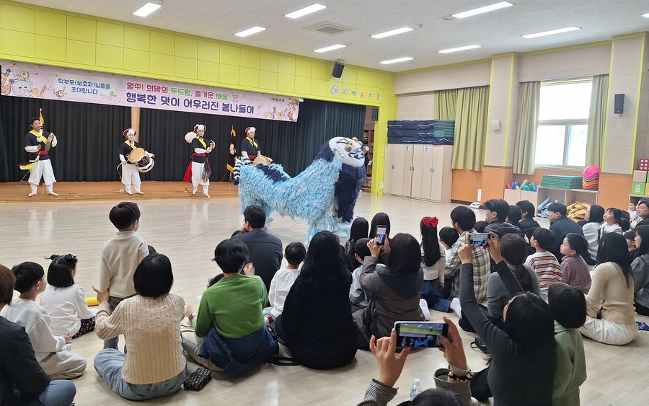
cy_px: 177
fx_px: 460
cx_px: 314
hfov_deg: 70.4
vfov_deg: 47.5
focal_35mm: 26
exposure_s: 1/60
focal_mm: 5.54
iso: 40
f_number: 1.8
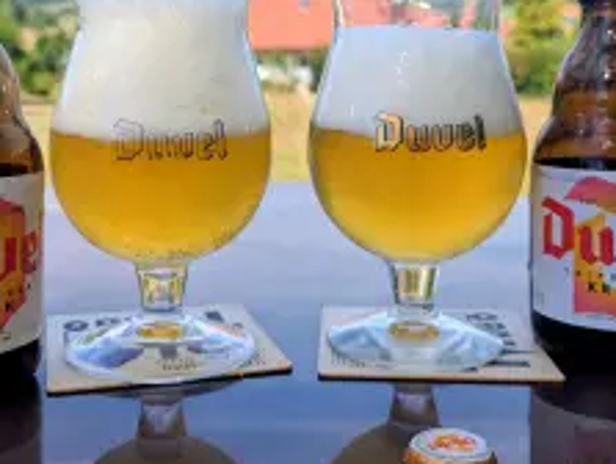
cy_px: 101
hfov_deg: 43.8
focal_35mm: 43
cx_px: 287
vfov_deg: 32.9
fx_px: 766
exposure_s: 1/1855
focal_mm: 6.81
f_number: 1.85
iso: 50
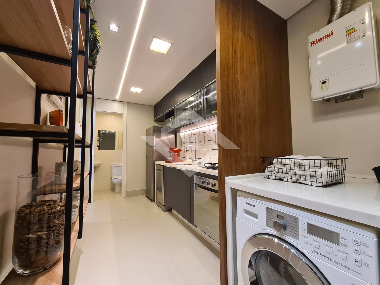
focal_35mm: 13
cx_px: 190
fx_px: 143
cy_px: 142
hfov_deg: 106.2
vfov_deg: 89.9
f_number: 2.2
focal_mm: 2.2
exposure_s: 1/60
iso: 320
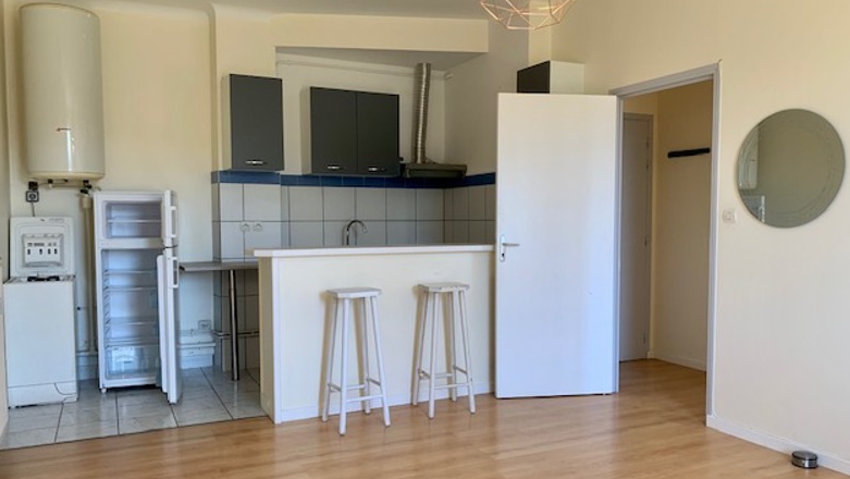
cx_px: 429
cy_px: 265
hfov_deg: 66.0
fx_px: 654
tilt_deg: -3.5
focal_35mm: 29
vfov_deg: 40.2
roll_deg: -0.1
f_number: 1.8
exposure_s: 1/121
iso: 80
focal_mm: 4.25
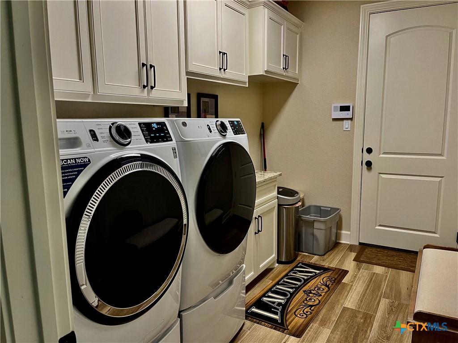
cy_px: 172
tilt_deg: -10.4
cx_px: 229
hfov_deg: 67.3
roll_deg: +0.9
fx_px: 344
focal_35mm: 26
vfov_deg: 53.1
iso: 125
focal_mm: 5.1
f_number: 1.6
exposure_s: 1/60
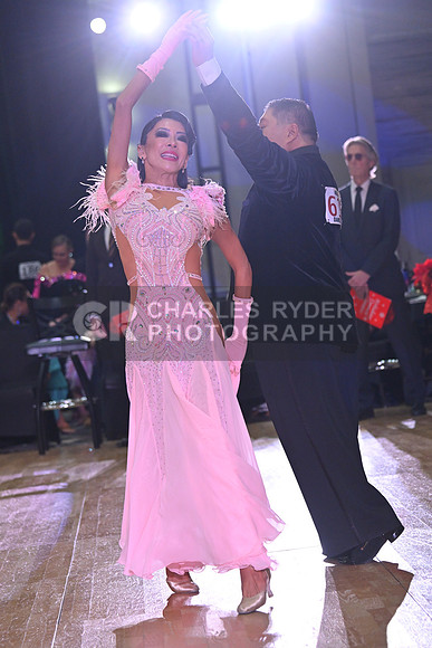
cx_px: 216
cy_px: 324
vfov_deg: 17.1
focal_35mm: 120
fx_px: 2159
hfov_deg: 11.4
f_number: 5
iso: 2500
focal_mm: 120
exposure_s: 1/400
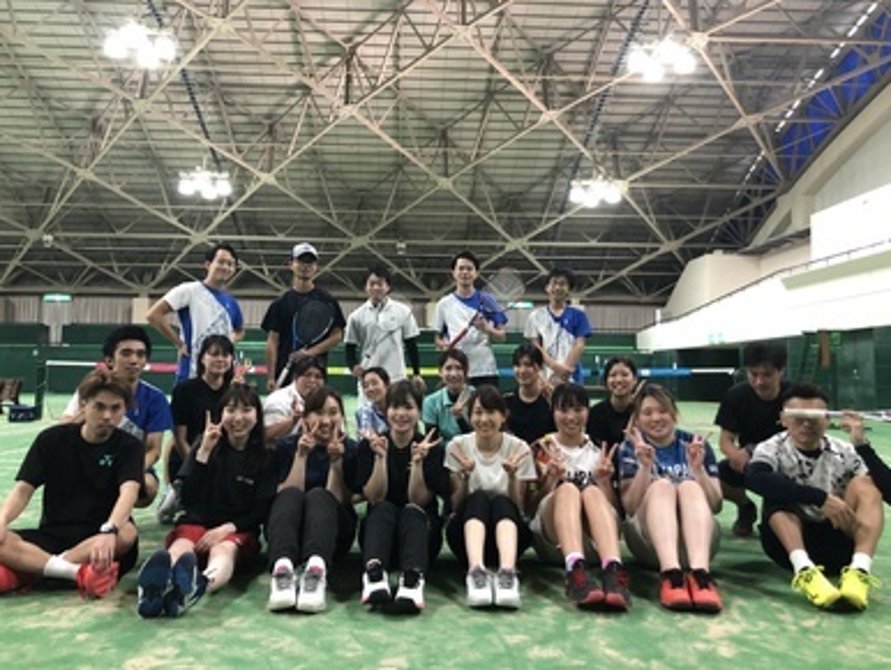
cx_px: 436
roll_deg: -1.3
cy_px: 326
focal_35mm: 29
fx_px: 747
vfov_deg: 48.3
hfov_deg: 61.6
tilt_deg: +4.6
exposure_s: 1/45
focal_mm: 3.99
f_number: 1.8
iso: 125
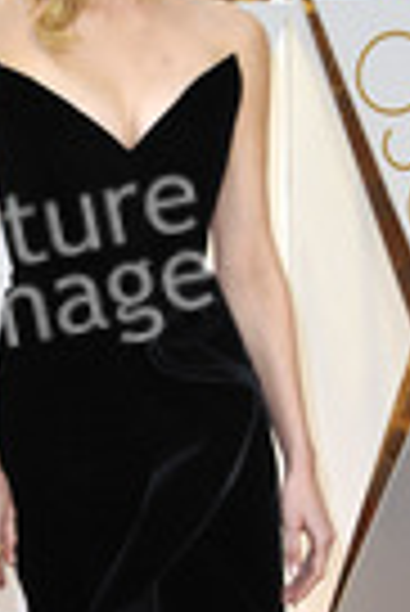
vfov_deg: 9.7
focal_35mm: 212
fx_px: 3612
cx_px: 115
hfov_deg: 6.5
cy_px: 508
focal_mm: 72
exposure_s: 1/250
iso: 1000
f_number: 7.1
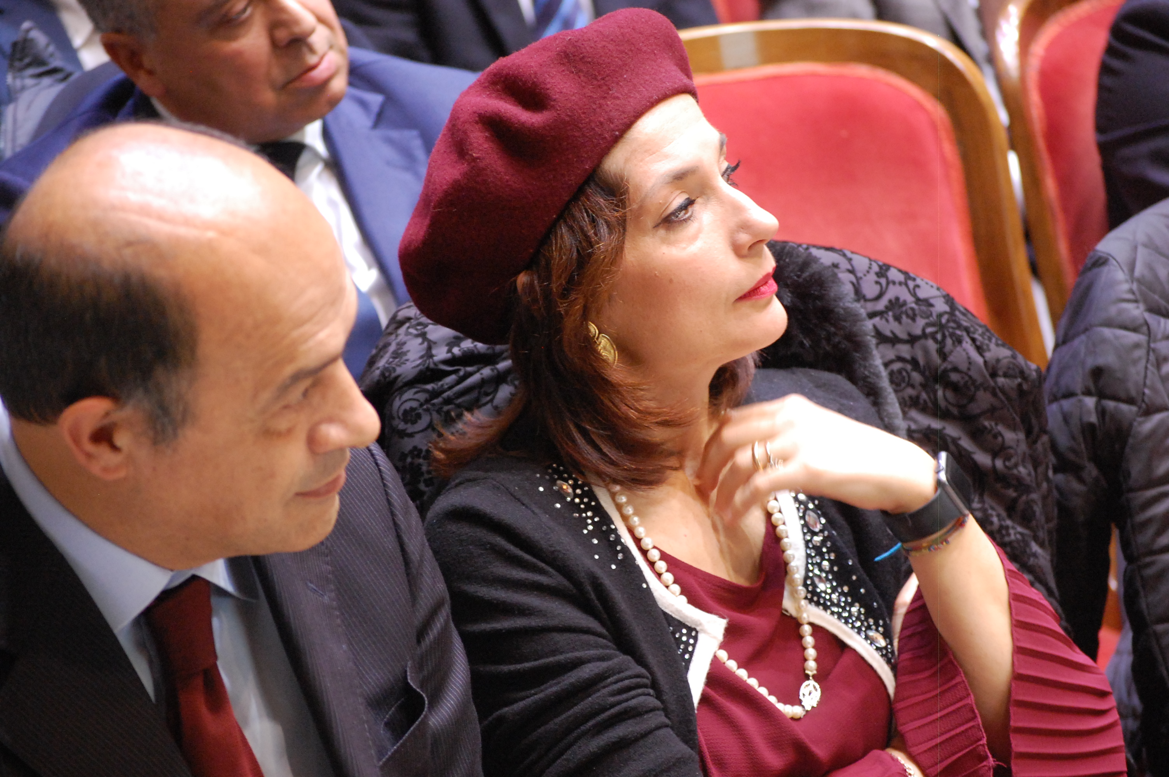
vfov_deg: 10.7
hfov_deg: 16.1
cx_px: 584
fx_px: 4136
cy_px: 388
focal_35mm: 128
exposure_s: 1/20
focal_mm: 85
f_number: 4.5
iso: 1600
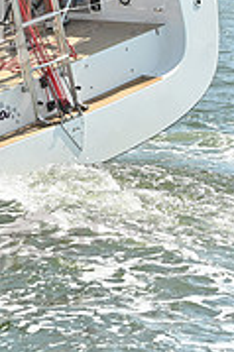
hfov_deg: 5.9
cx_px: -218
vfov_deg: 9.0
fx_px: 2217
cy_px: -23
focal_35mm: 227
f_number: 6.3
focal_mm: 70
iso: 320
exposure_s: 1/1250
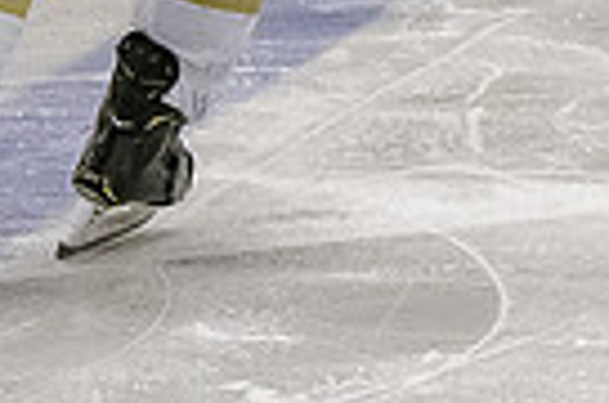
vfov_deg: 1.7
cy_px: -619
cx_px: 383
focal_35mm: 810
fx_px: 13671
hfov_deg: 2.6
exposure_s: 1/1000
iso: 4000
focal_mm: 95
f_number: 4
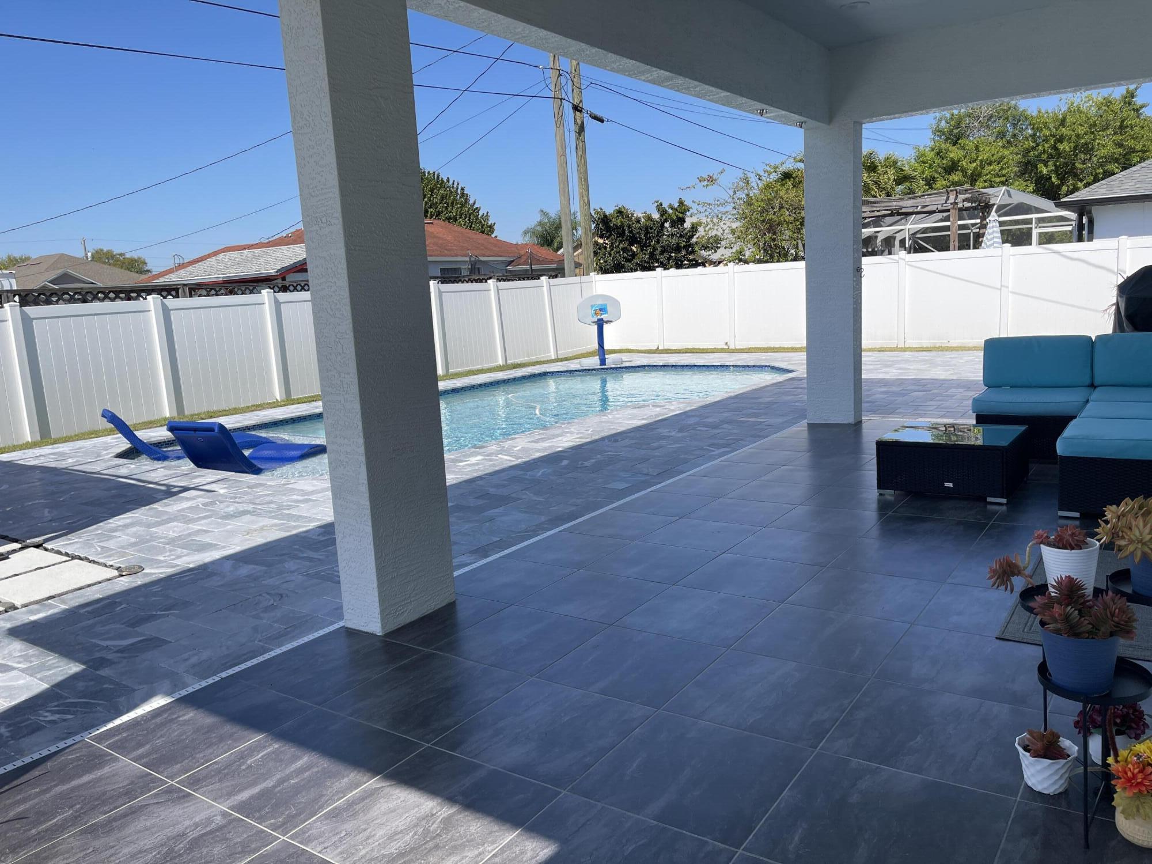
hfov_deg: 69.4
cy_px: 432
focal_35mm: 25
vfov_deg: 54.9
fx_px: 832
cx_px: 576
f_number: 1.6
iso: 32
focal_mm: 5.1
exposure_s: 1/1513
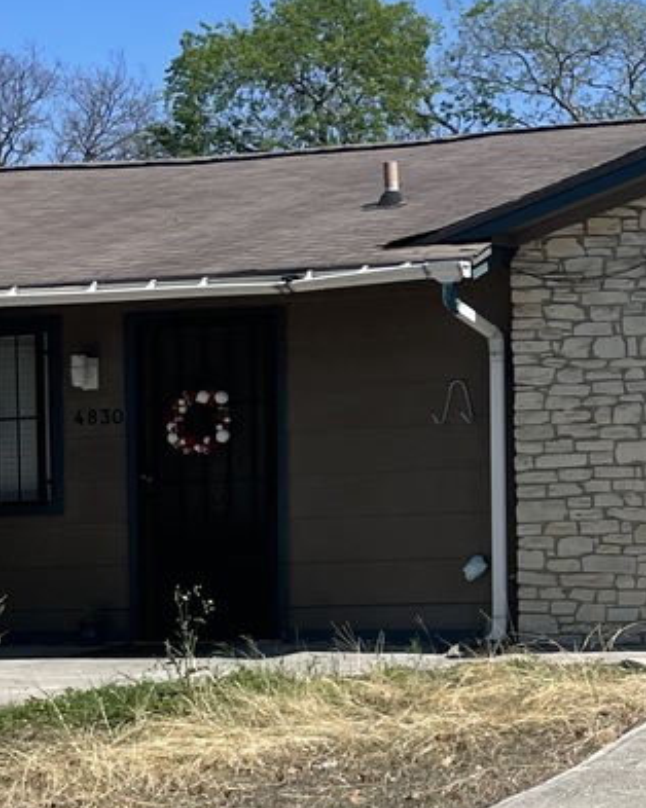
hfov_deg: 15.8
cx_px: 813
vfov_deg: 20.6
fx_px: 2224
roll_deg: +2.2
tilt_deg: +1.8
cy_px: 424
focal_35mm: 93
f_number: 1.6
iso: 32
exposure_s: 1/3300
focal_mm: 4.2
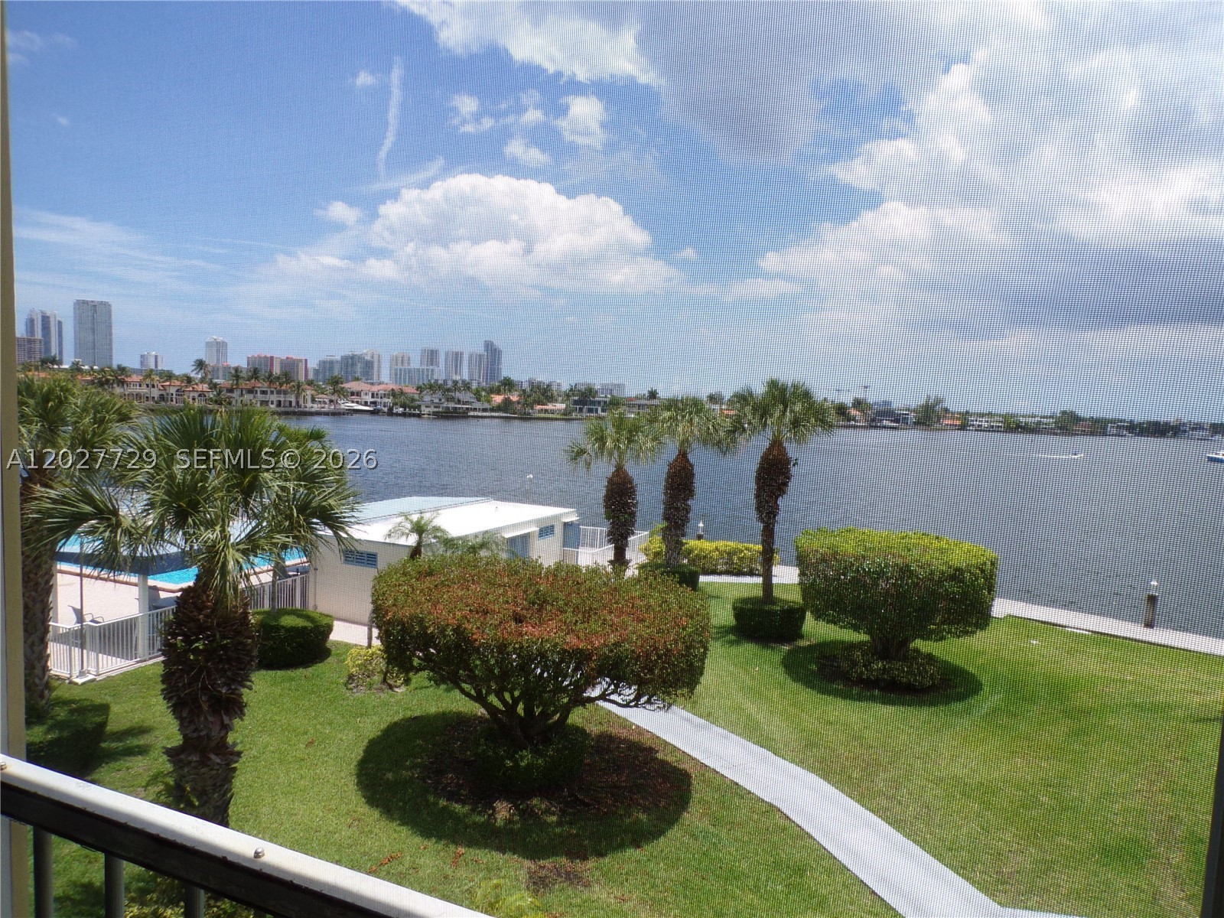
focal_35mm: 24
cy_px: 459
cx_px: 612
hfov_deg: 71.6
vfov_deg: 56.8
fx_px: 849
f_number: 5.8
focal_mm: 4.3
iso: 80
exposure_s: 1/280
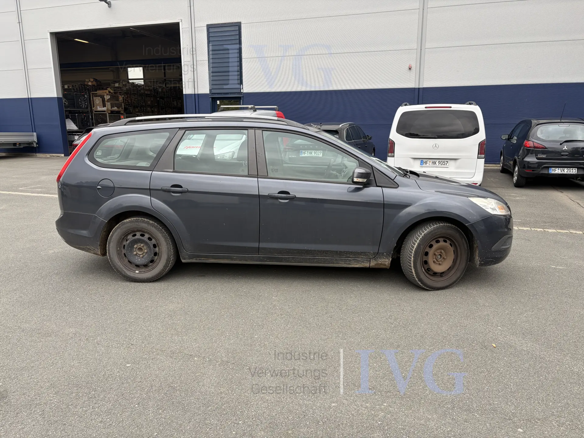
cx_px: 292
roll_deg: +0.1
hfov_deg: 67.3
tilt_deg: -12.1
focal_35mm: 26
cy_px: 219
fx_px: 439
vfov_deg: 53.1
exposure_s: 1/146
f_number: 1.6
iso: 32
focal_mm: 5.96
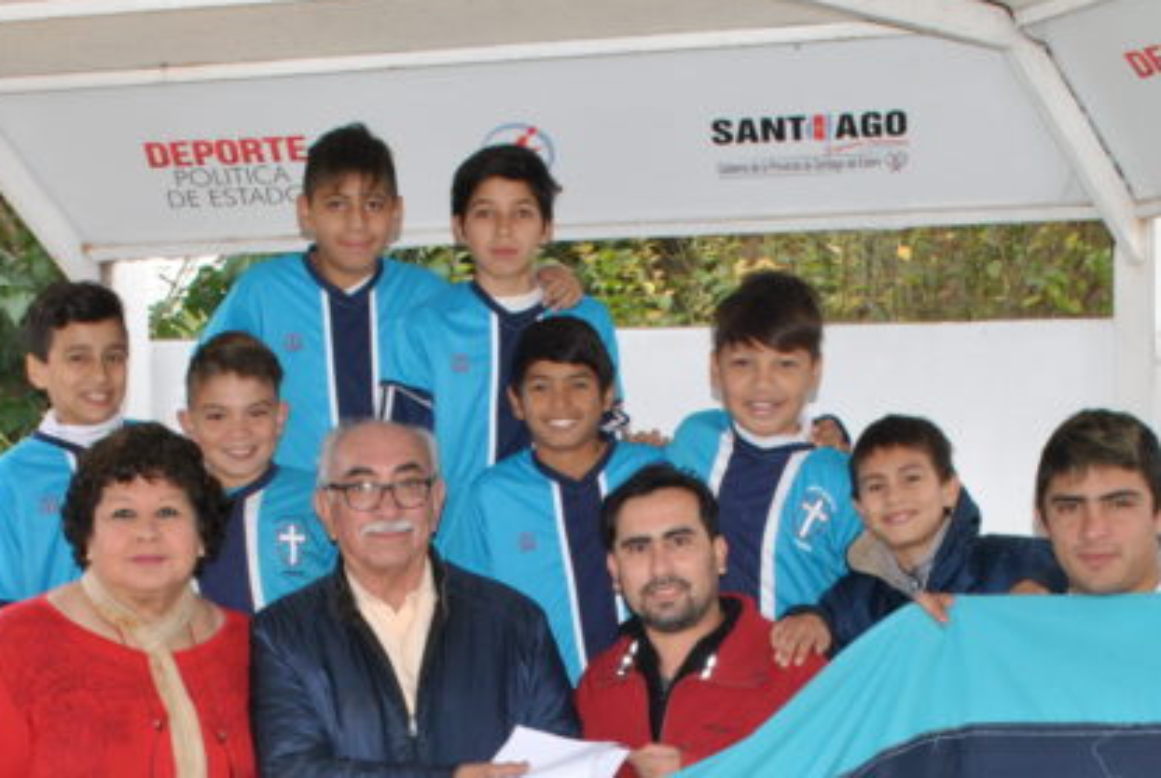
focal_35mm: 74
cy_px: 841
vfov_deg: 17.9
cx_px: 540
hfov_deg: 27.3
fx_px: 2390
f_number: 7.1
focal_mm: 20
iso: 400
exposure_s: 1/80
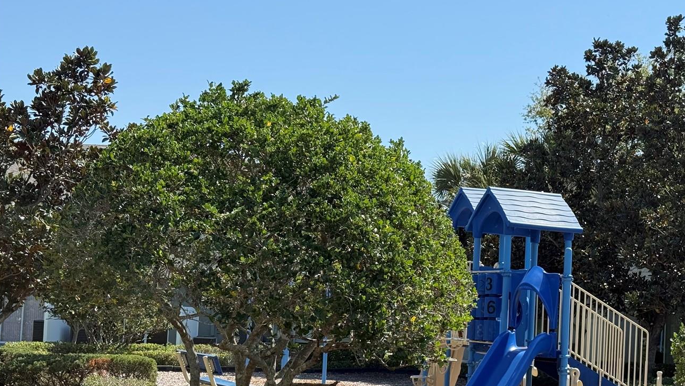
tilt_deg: +4.2
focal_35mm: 65
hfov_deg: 32.2
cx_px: 421
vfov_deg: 18.5
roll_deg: -2.2
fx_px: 1181
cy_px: 267
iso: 64
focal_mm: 6.76
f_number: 1.78
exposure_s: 1/3226
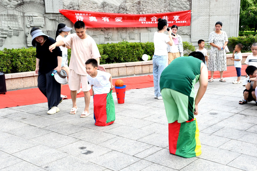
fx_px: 321
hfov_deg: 43.6
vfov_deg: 29.9
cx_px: 128
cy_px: 86
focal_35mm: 45
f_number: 10
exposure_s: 1/125
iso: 250
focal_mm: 30
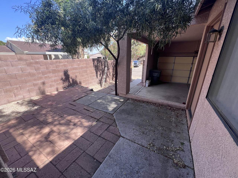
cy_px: 89
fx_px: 89
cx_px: 119
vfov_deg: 89.9
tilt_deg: -19.5
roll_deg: +0.0
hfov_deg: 106.2
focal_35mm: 13
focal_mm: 1.57
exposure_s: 1/271
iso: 32
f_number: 1.8
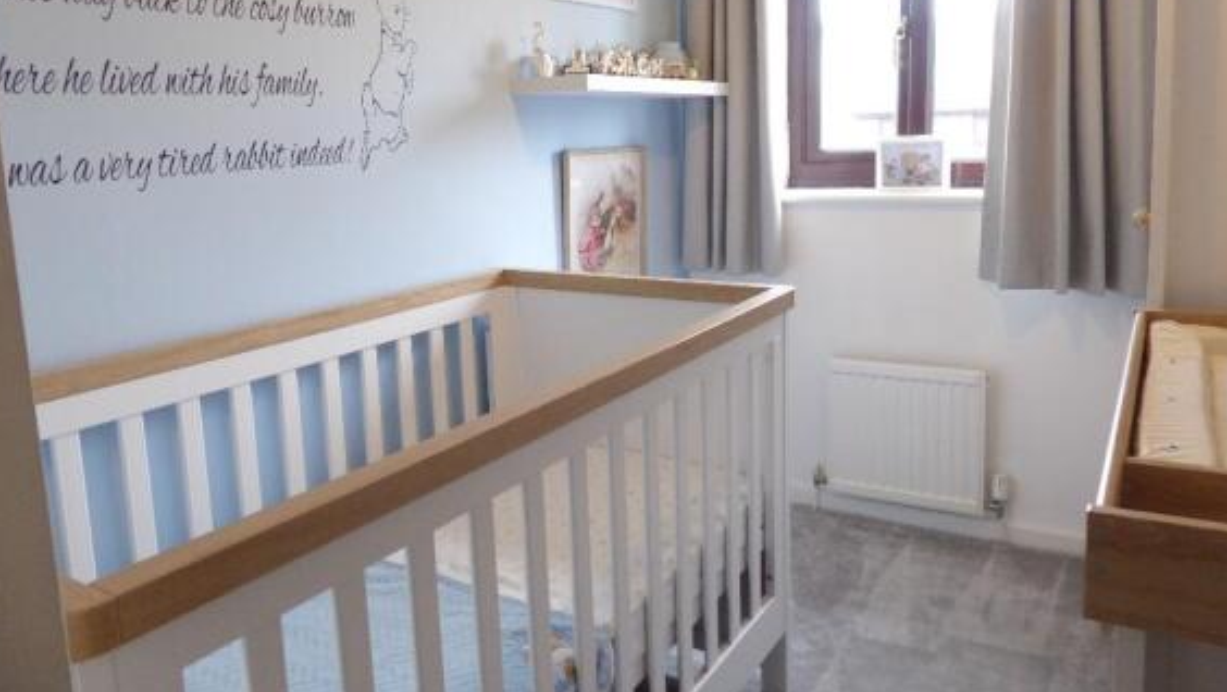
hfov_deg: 69.8
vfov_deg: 42.7
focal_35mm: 27
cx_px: 615
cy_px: 271
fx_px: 879
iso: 400
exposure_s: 1/13
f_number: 3.3
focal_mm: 4.3
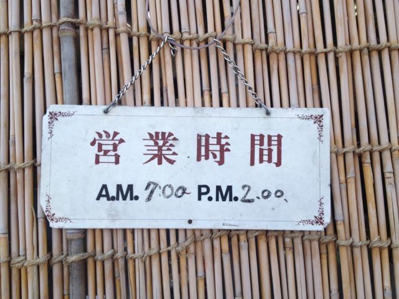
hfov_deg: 52.6
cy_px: 150
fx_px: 403
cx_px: 200
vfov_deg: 40.7
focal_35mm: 35
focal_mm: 4.28
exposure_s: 1/400
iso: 50
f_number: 2.4
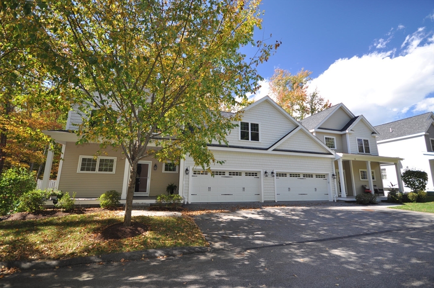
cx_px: 217
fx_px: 181
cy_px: 144
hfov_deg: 100.5
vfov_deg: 77.2
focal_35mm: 15
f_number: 4.5
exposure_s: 1/200
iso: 200
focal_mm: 10
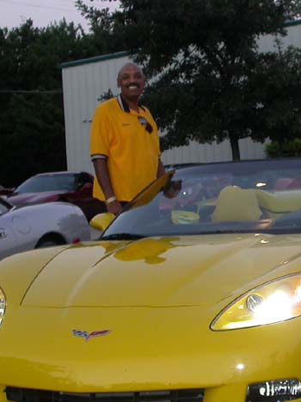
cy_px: 234
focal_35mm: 84
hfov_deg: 17.5
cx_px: 220
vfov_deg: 23.3
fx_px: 974
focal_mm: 7.85
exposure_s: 1/30
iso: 100
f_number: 2.6
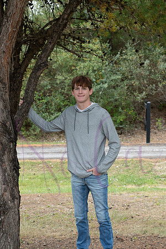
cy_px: 124
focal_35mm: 80
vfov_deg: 25.4
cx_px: 83
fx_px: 553
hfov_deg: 17.1
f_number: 7.1
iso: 800
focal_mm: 80
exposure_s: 1/400
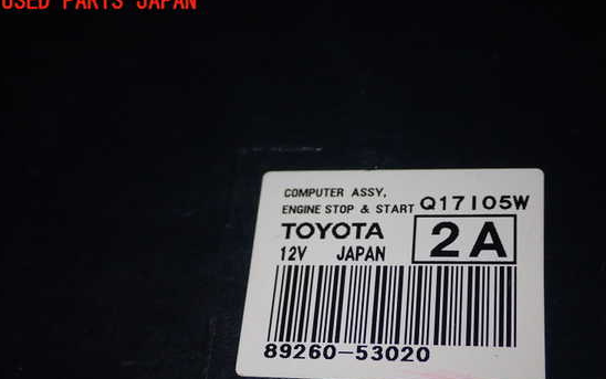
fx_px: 958
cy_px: 236
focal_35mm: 58
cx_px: 327
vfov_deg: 22.3
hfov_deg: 35.1
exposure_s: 1/50
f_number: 9
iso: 200
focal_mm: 9.01
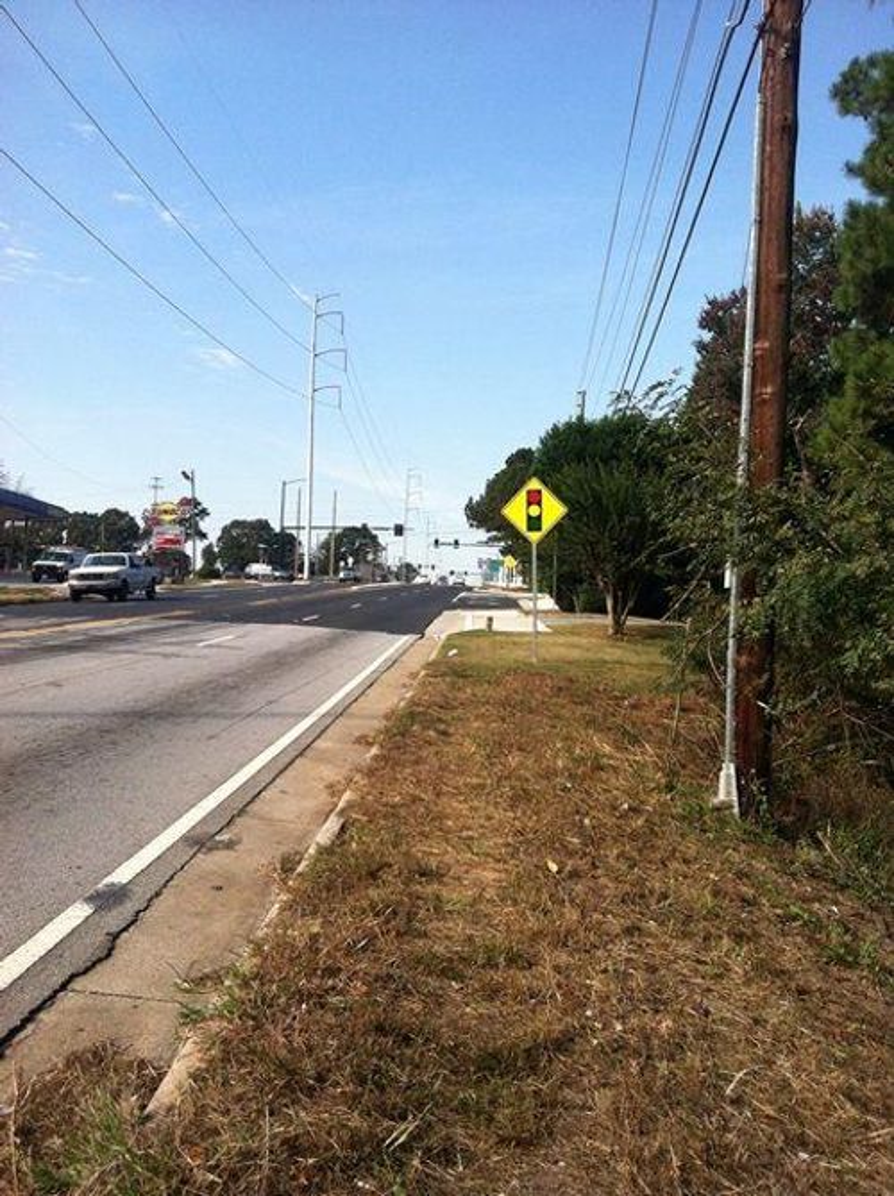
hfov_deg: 40.6
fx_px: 1208
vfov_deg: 52.7
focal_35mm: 35
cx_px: 447
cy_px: 598
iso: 80
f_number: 2.8
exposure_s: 1/938
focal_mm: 3.85
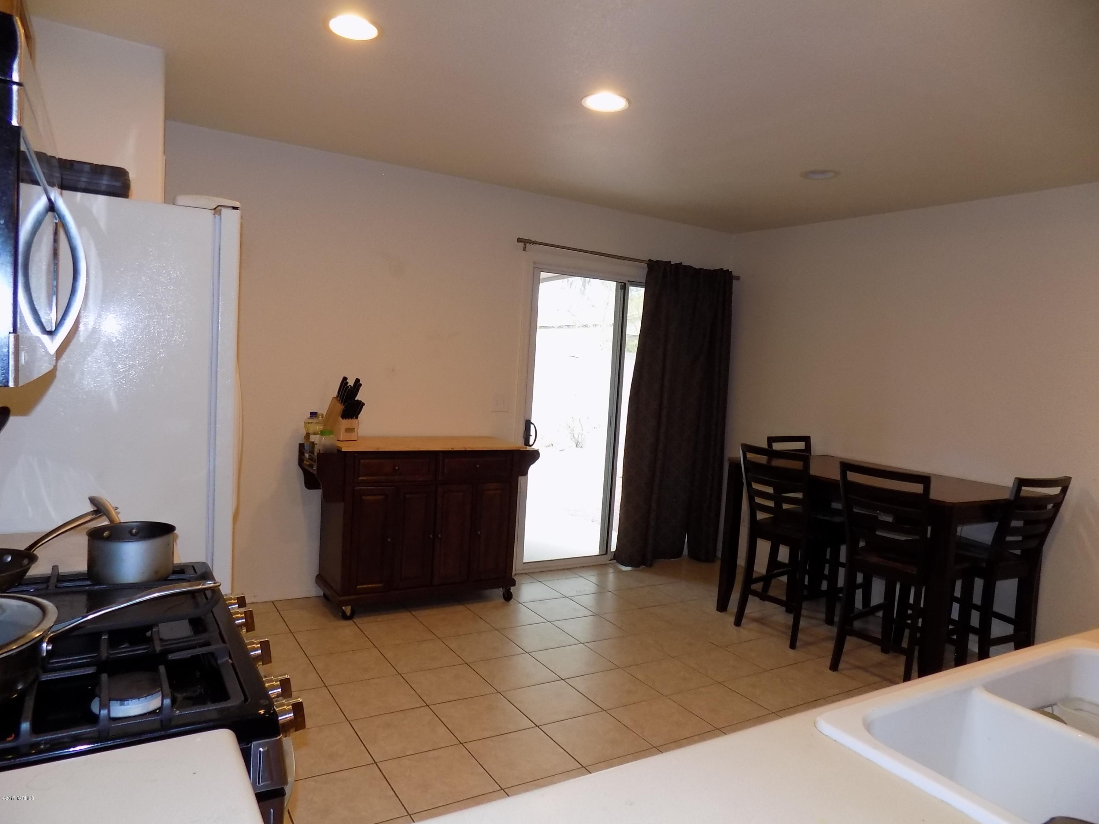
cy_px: 412
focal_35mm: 23
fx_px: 730
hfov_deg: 73.9
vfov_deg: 58.9
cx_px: 550
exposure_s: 1/30
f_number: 3.1
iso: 200
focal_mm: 4
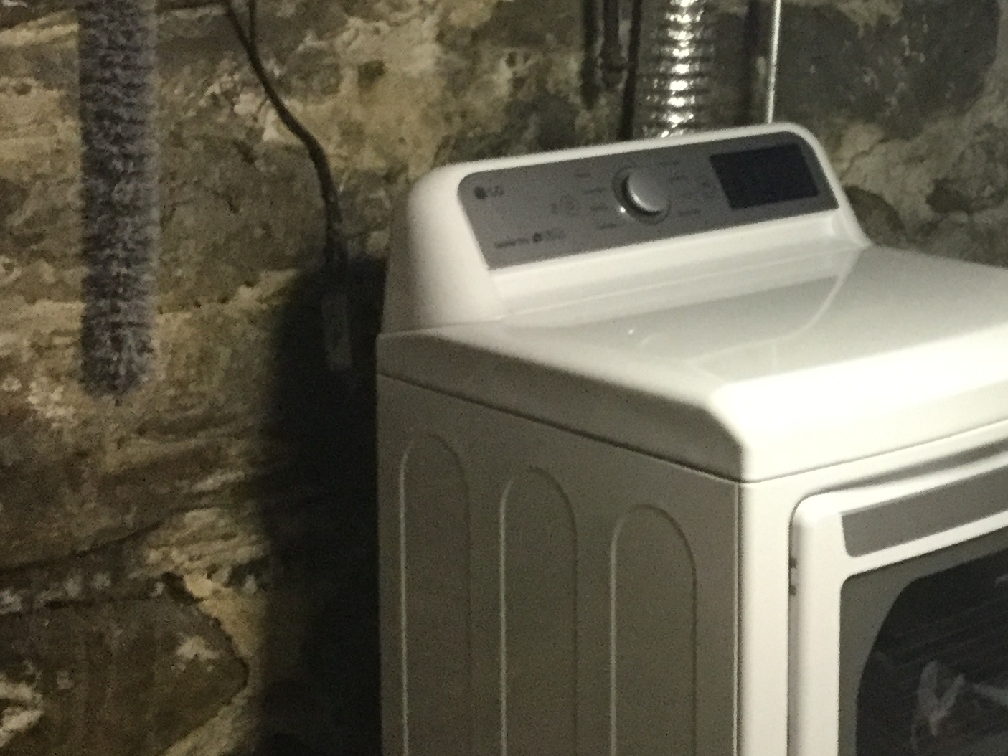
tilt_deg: -8.8
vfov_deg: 20.2
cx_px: 1025
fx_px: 2097
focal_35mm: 72
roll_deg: +0.1
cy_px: 143
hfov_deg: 25.6
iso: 200
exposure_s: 1/20
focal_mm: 3.3
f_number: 2.4
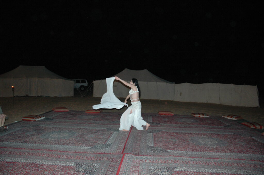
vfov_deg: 47.9
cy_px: 88
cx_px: 132
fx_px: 198
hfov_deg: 67.4
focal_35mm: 27
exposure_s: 1/60
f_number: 4
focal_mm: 18
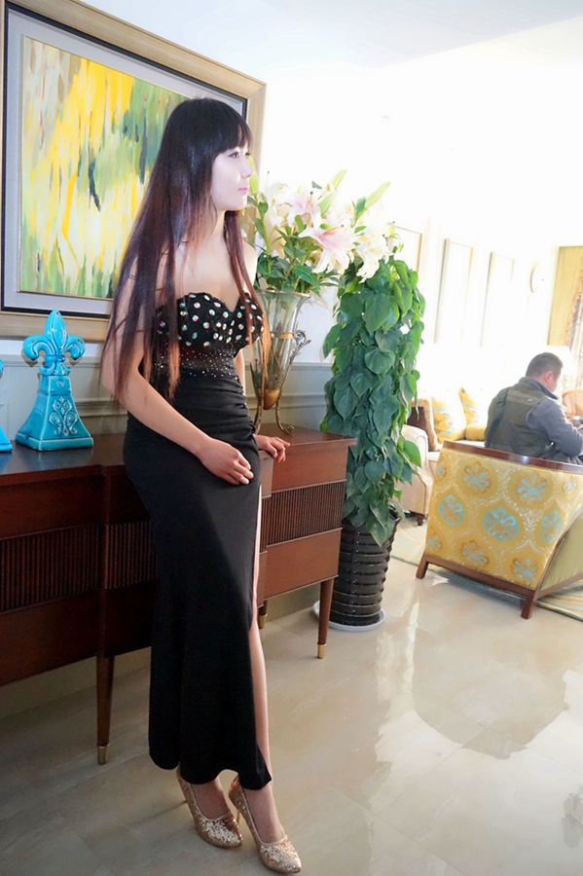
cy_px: 438
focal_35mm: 27
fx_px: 657
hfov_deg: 47.9
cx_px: 292
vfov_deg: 67.4
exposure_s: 1/50
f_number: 4
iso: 12800
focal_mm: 27
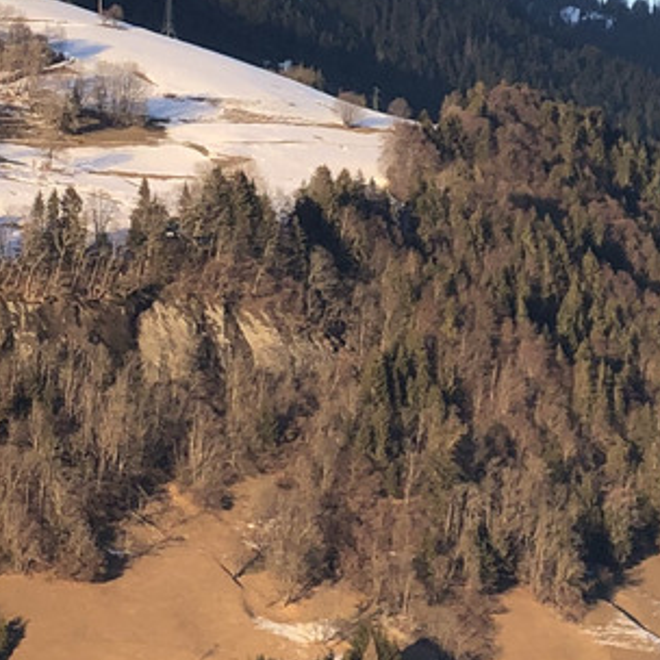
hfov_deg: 6.9
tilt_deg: +2.3
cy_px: 263
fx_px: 5220
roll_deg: -1.9
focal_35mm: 242
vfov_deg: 7.2
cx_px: -858
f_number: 2.4
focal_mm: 6
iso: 16
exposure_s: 1/340
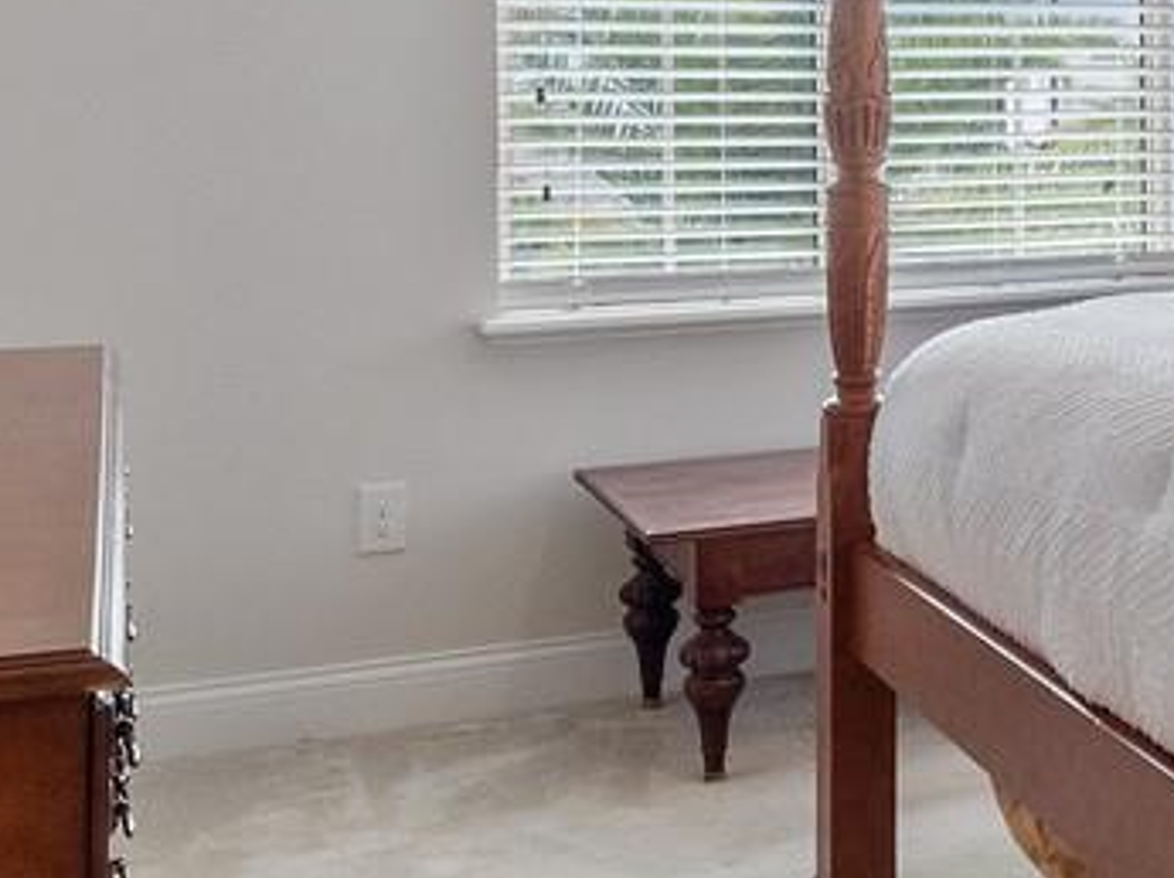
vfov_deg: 22.0
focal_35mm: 65
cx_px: 1548
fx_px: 2202
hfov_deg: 25.5
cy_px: 92
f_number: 8
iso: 400
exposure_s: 1/20
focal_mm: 7
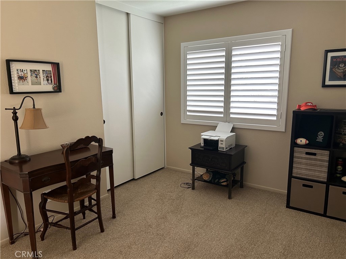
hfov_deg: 67.3
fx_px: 260
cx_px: 173
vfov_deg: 53.1
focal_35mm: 26
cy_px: 130
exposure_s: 1/60
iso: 160
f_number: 1.5
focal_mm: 5.7
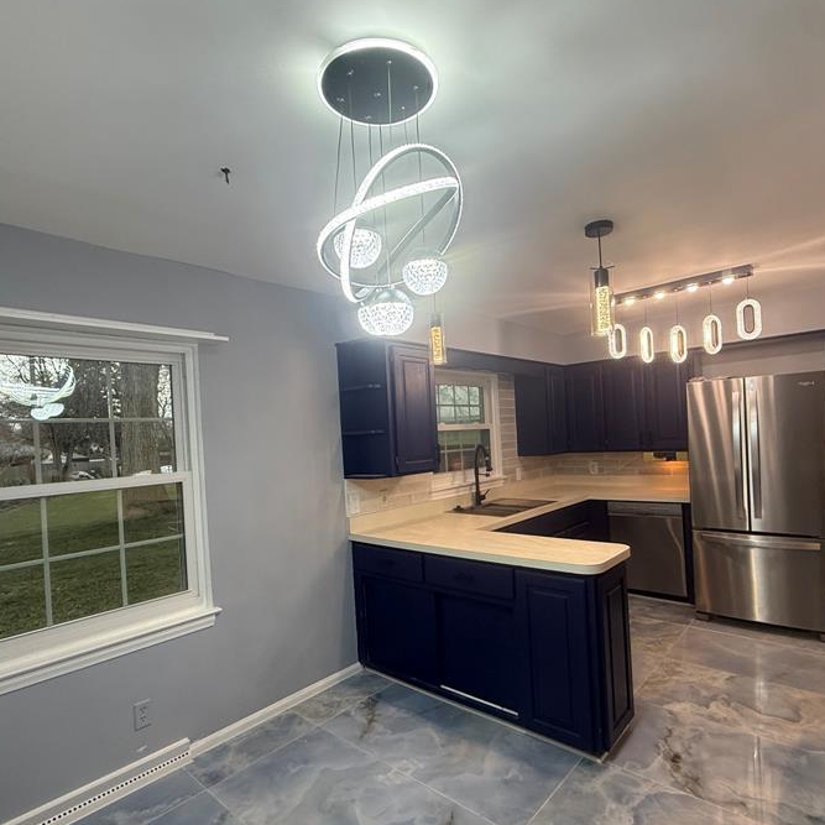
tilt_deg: +0.8
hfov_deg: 77.7
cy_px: 440
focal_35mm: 19
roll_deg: +2.6
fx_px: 512
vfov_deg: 77.6
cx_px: 425
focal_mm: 2.22
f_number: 2.2
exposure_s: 1/129
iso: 250
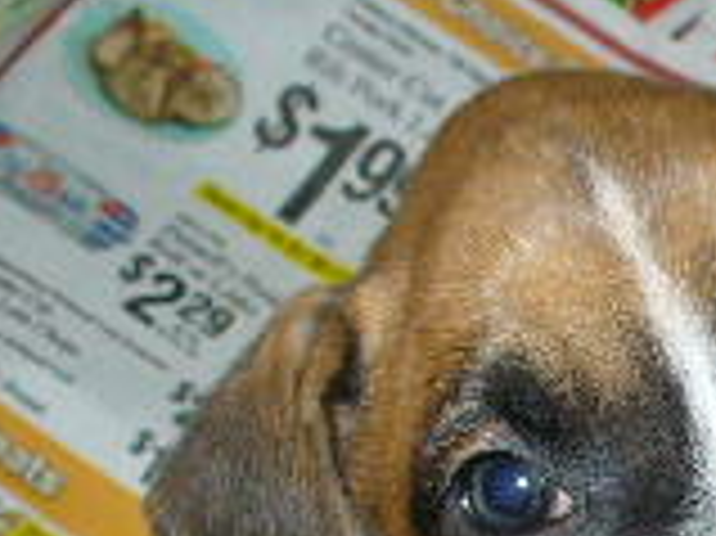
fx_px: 3080
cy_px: 766
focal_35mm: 149
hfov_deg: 12.7
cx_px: 1004
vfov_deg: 9.7
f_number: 2.8
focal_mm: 6.1
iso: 100
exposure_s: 1/60
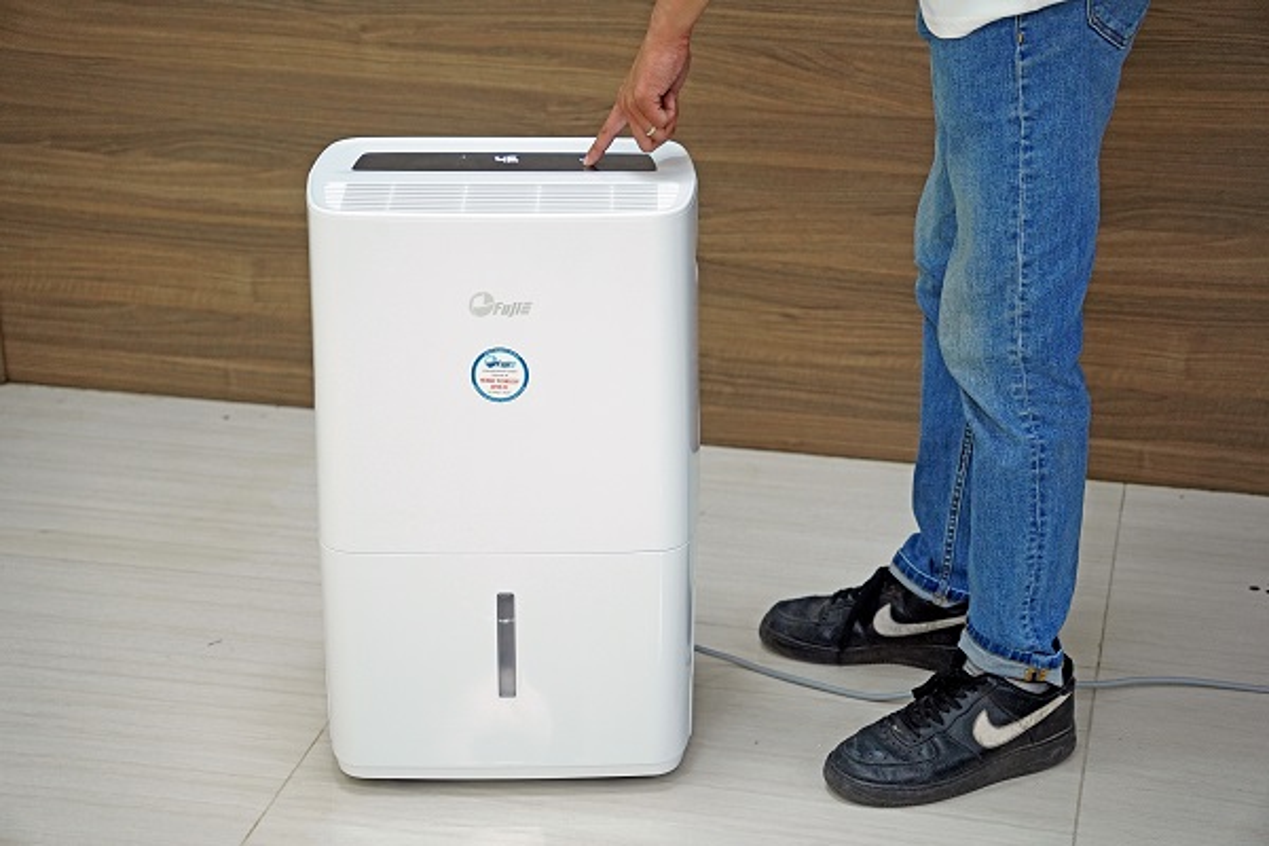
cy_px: 423
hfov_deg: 27.0
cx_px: 634
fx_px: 2644
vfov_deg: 18.2
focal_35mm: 75
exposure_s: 1/100
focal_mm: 50
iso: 800
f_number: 2.8
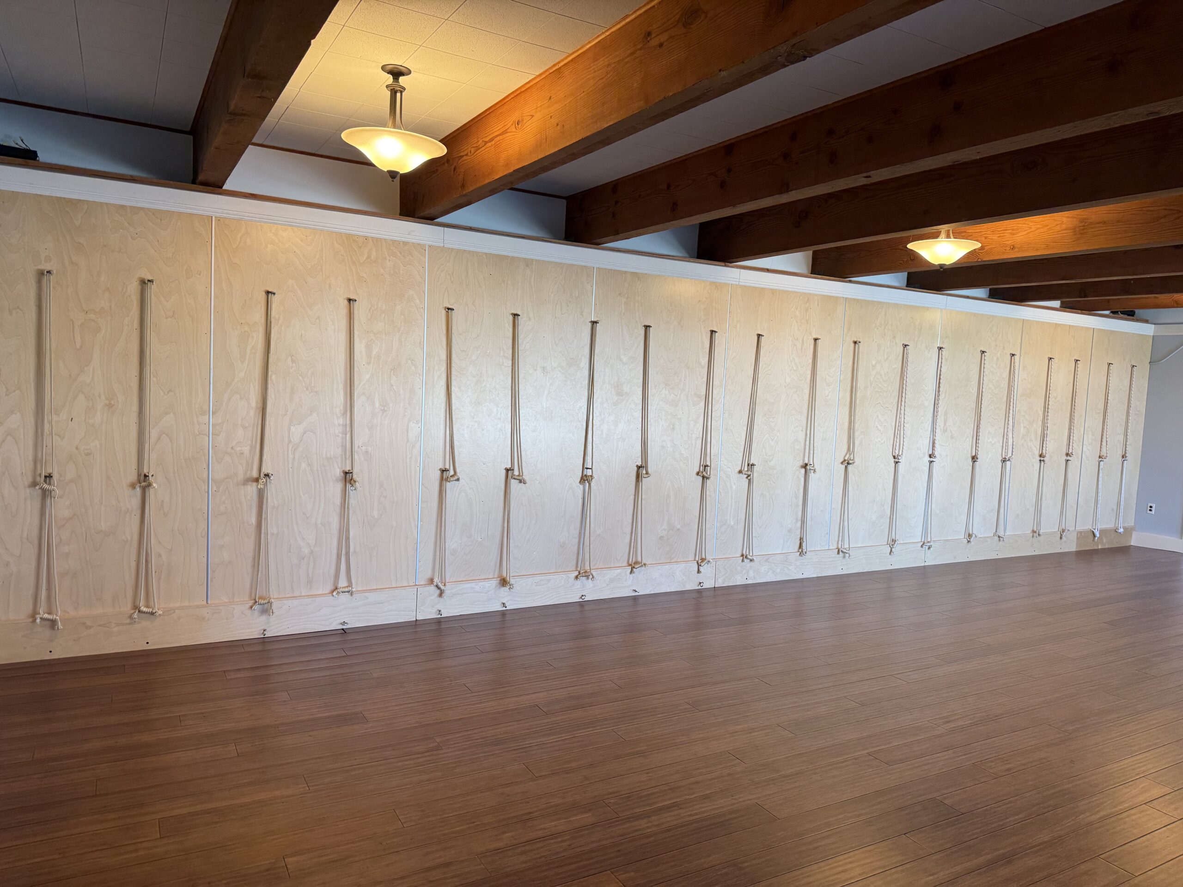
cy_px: 444
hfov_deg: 71.6
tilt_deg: -3.5
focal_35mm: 24
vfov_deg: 56.8
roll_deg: -2.8
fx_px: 820
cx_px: 592
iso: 200
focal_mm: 6.76
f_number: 1.78
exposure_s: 1/120
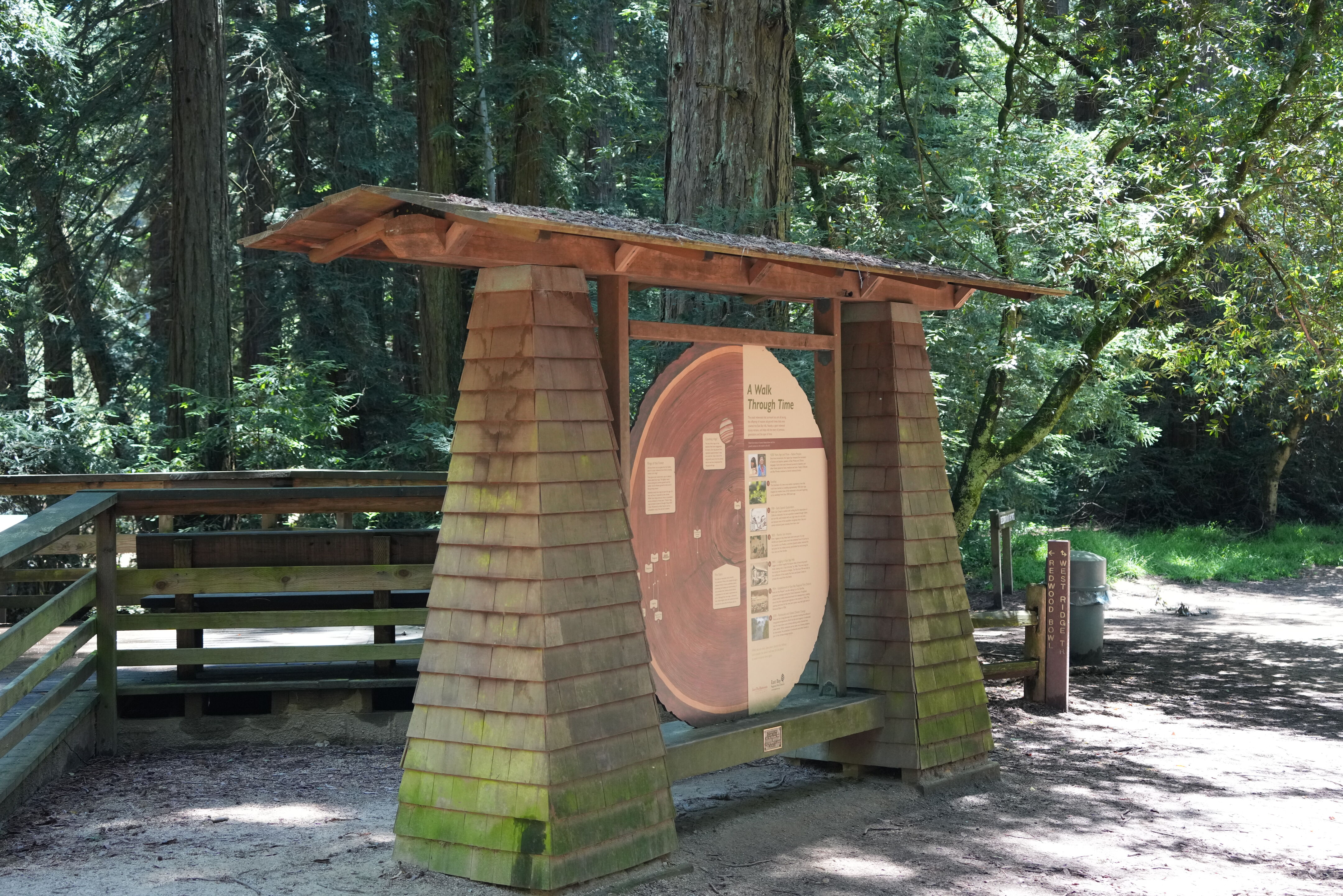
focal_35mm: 50
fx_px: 1865
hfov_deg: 39.6
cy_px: 448
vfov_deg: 27.0
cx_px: 672
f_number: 4.5
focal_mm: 50
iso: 2500
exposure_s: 1/250
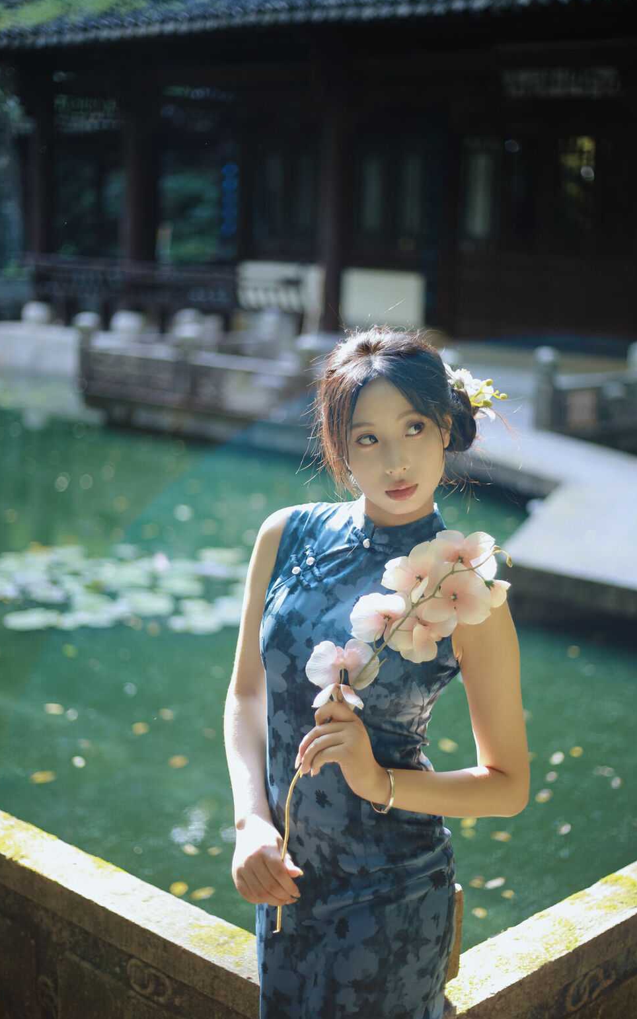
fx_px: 1416
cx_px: 319
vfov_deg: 39.6
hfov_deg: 25.3
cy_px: 516
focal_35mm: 51
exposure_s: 1/160
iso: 500
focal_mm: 50
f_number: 1.8
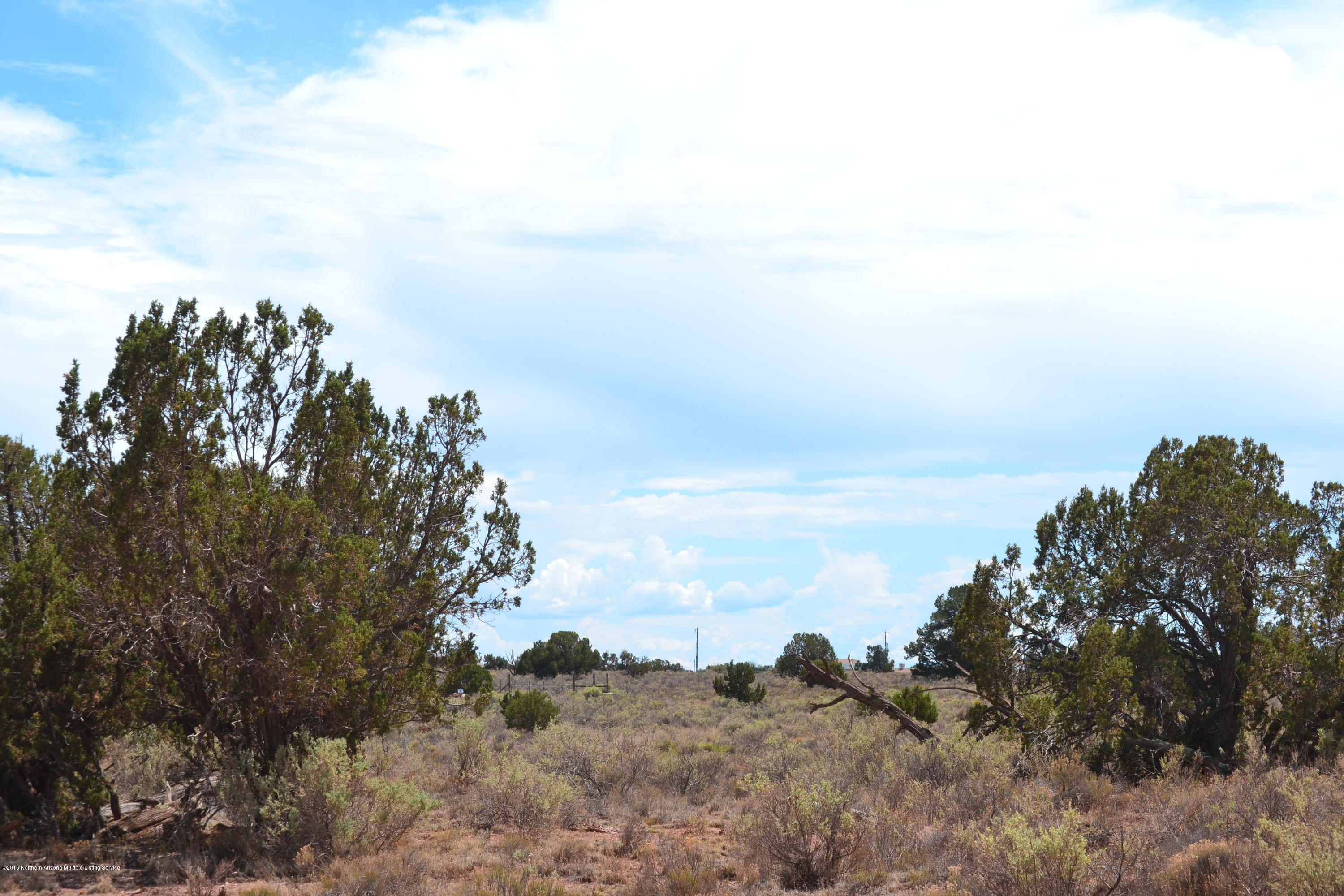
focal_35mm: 82
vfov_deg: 16.6
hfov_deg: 24.6
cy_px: 448
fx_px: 3080
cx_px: 672
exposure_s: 1/500
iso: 400
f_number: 11
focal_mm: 55
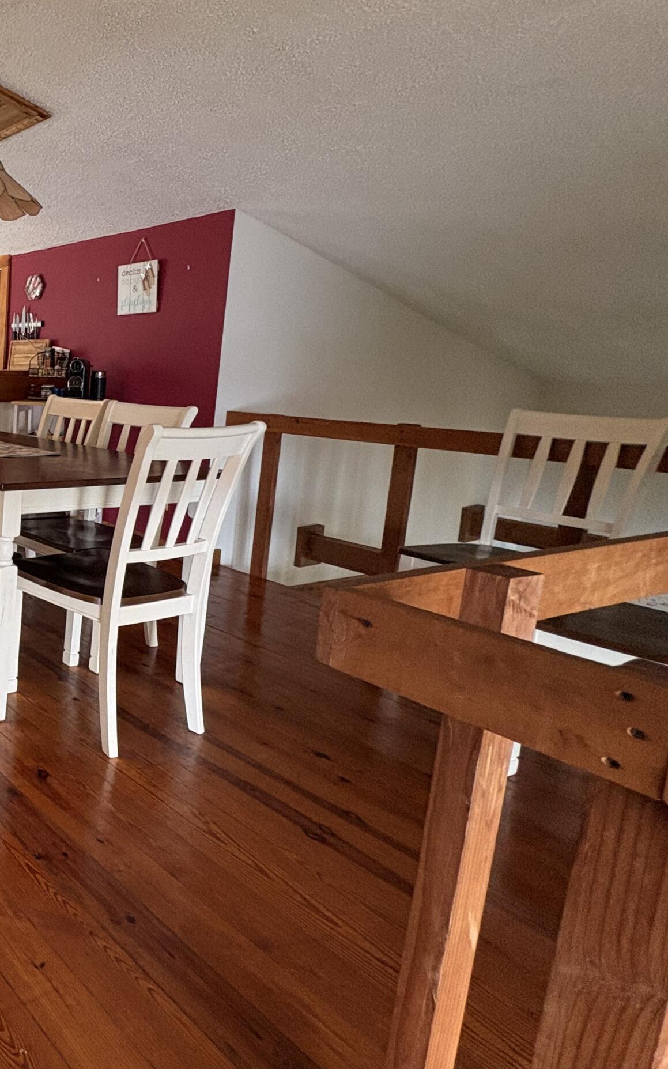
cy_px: 459
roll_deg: -0.4
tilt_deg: -8.9
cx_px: -178
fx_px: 699
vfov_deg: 74.4
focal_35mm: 24
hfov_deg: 36.2
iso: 250
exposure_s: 1/60
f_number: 2.2
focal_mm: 2.22
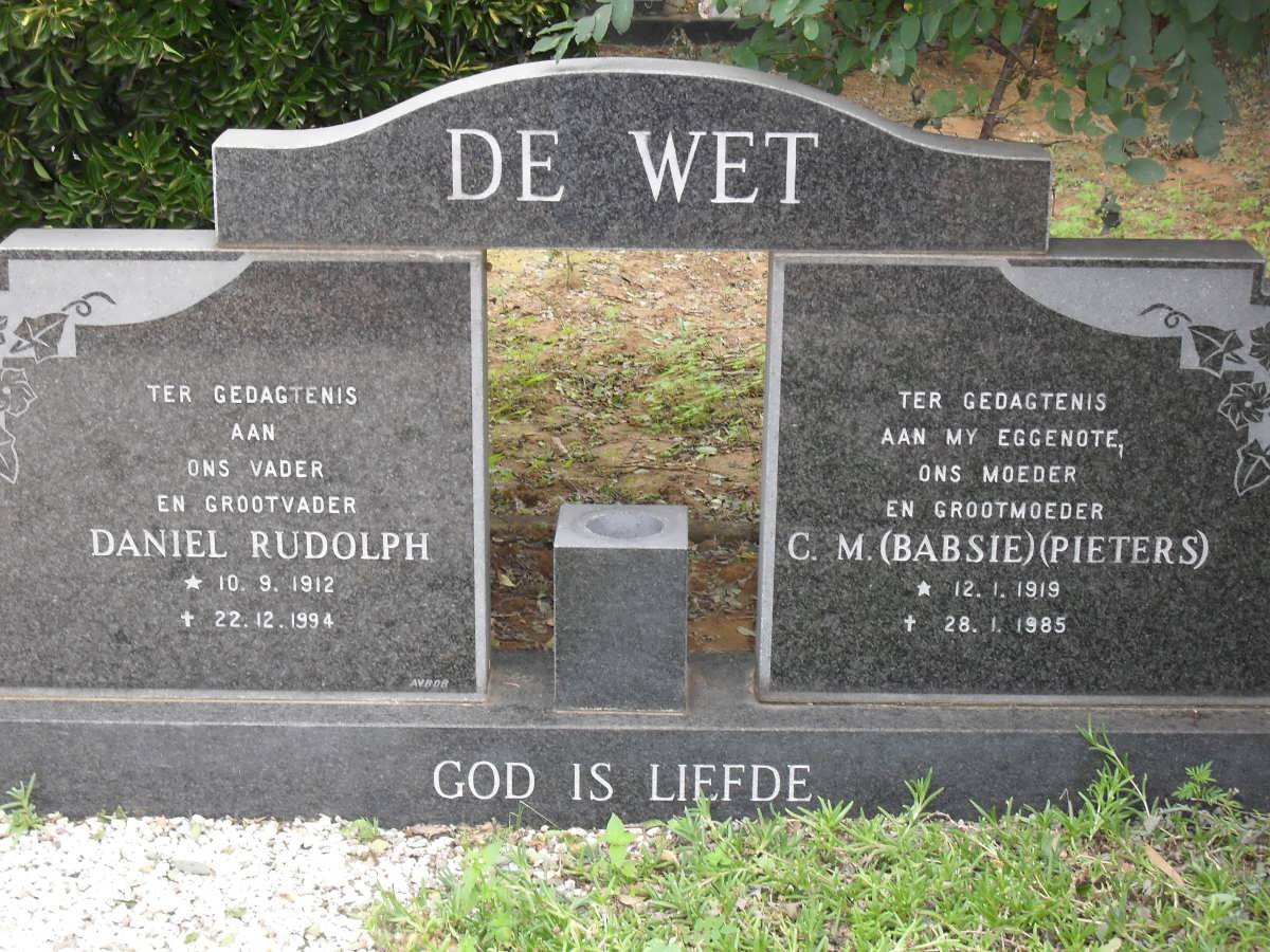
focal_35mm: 66
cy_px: 476
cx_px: 635
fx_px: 2421
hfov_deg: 29.4
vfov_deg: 22.3
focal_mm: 11.7
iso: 160
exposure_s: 1/60
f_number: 4.6
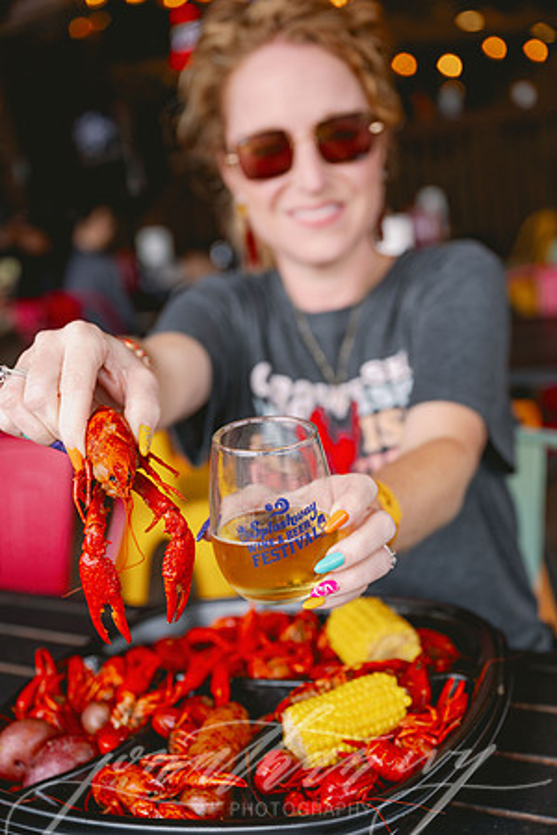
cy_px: 418
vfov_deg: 41.9
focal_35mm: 47
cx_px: 278
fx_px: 1091
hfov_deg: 28.6
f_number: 3.5
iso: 400
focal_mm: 47
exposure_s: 1/400
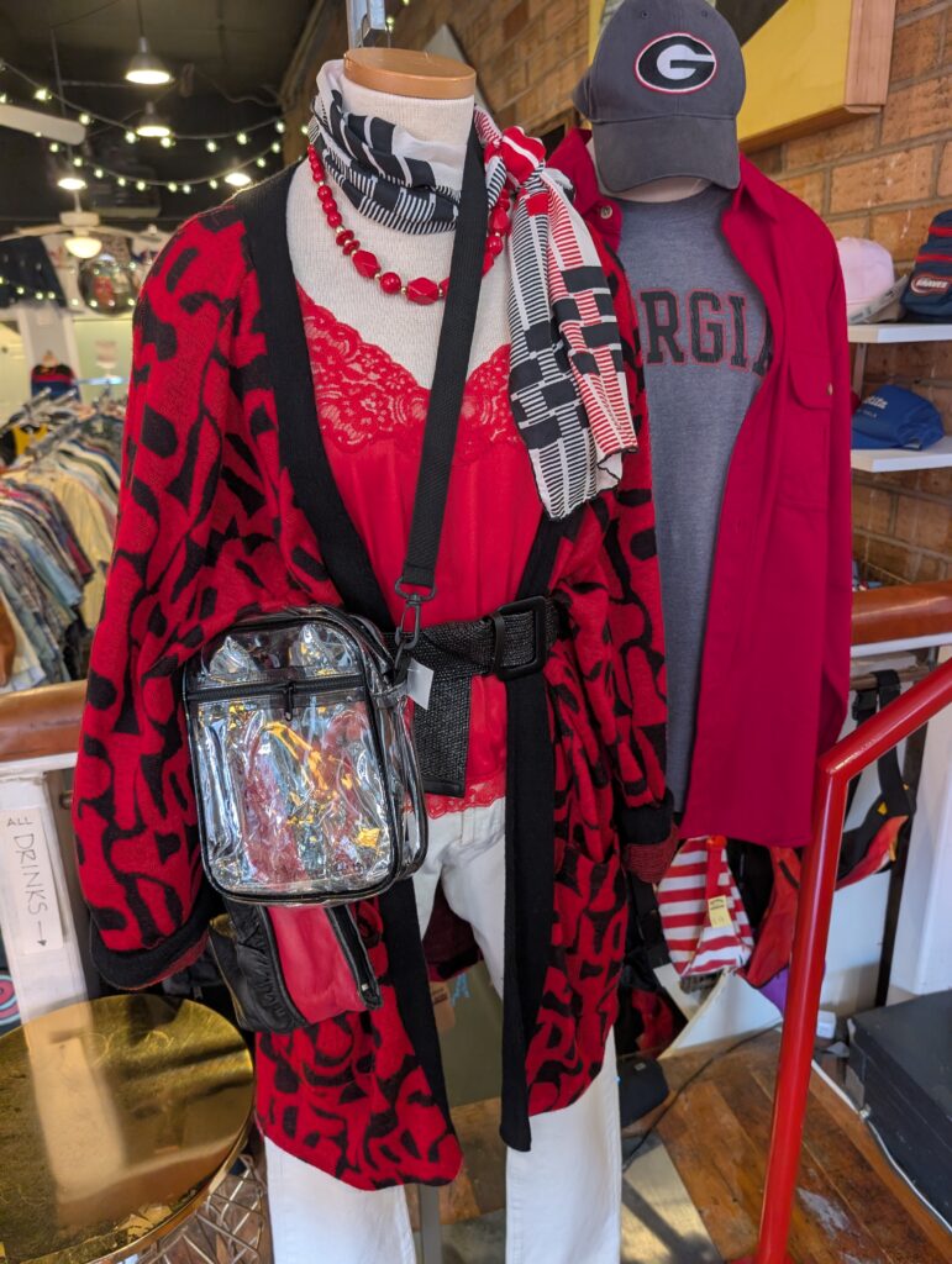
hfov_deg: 56.9
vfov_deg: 71.5
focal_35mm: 24
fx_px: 878
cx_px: 476
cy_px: 632
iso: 537
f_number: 1.68
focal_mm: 6.9
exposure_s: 1/120
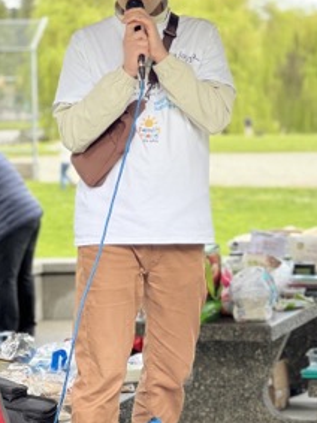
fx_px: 1332
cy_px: 184
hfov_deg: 13.5
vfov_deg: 18.0
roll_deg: +0.9
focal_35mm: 109
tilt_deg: -2.7
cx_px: 218
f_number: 2.8
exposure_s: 1/121
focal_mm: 9
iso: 40
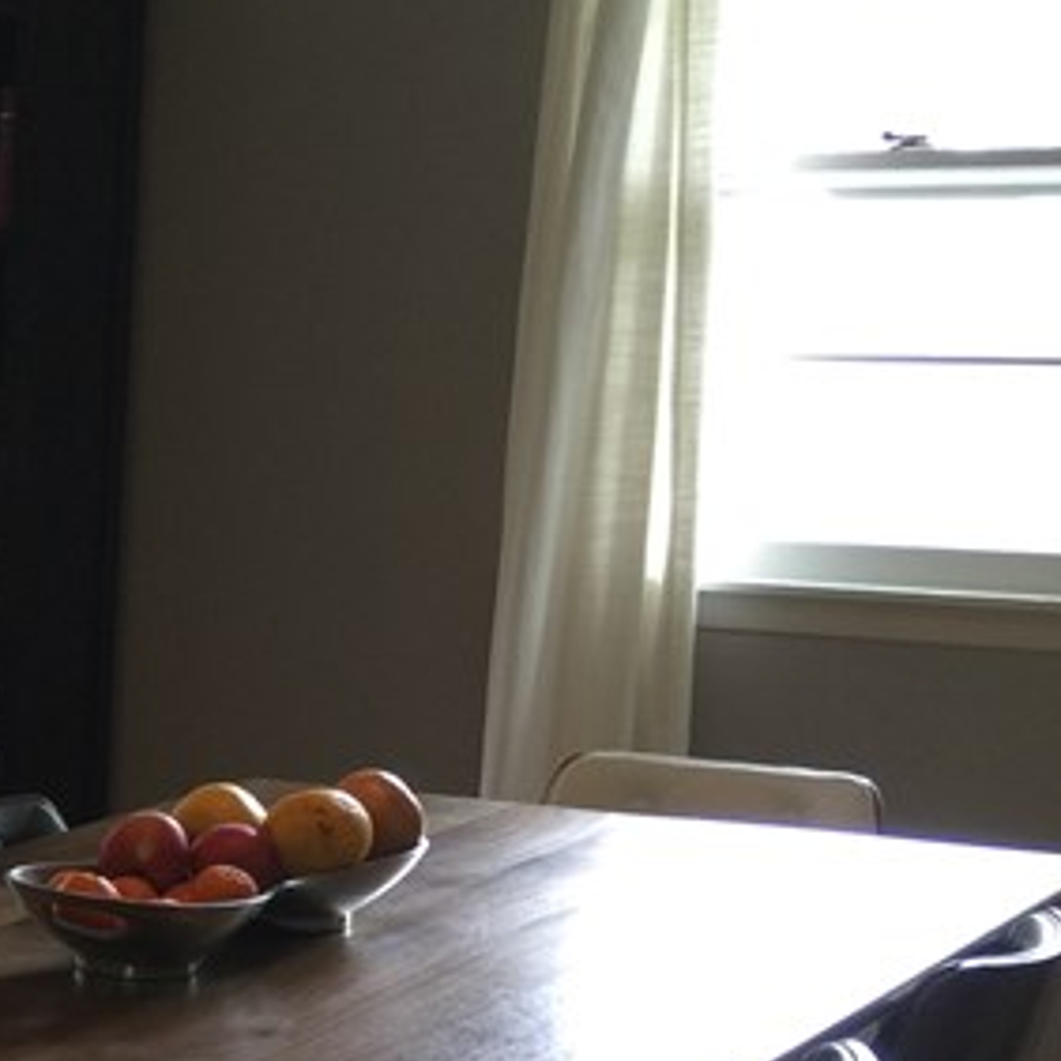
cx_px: -685
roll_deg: -0.1
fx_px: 3225
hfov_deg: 16.4
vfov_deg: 18.4
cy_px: 926
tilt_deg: -11.6
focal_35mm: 93
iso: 32
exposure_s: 1/15
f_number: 2.2
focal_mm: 4.15
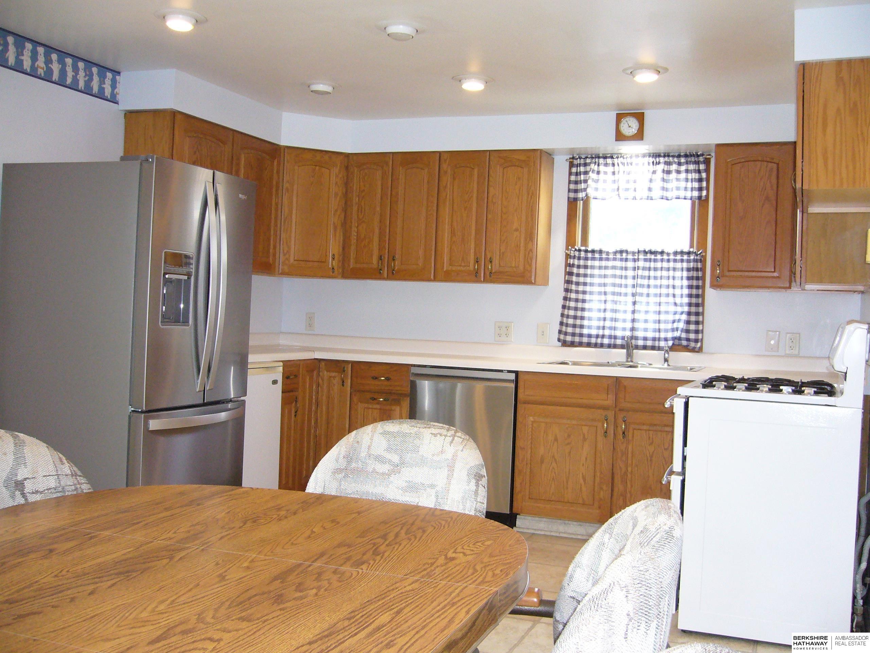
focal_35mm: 35
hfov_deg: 52.6
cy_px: 326
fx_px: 880
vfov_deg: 40.7
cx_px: 435
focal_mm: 5.8
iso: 250
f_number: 2.8
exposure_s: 1/60
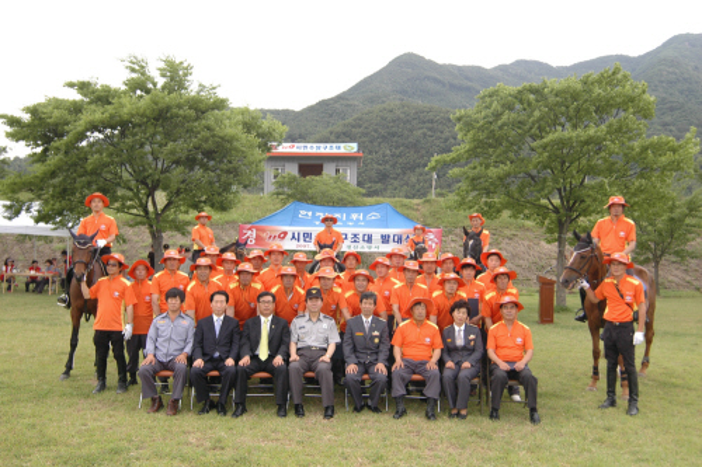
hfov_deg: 61.9
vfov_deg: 43.6
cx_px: 351
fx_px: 585
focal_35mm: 30
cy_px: 234
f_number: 5.6
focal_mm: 20
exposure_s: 1/400
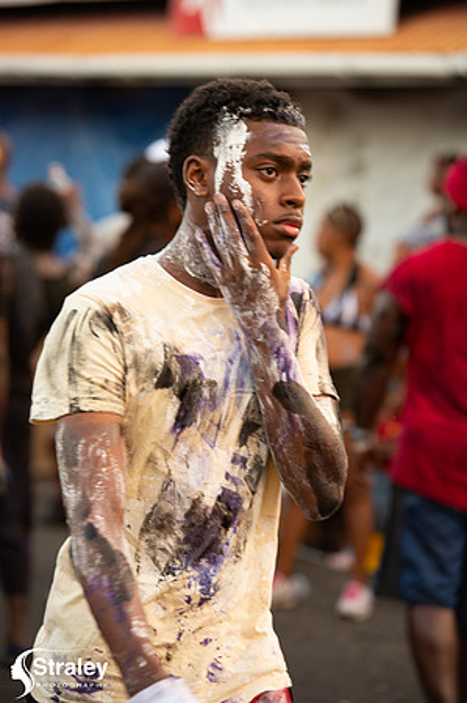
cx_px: 234
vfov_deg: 12.9
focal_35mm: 160
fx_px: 3120
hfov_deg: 8.6
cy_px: 352
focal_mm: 160
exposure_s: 1/200
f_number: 5
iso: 560
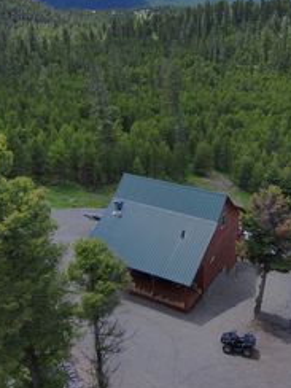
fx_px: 482
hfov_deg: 33.5
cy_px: 160
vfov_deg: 43.7
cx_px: 175
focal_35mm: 43
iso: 100
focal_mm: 3.7
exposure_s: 1/854
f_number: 2.8
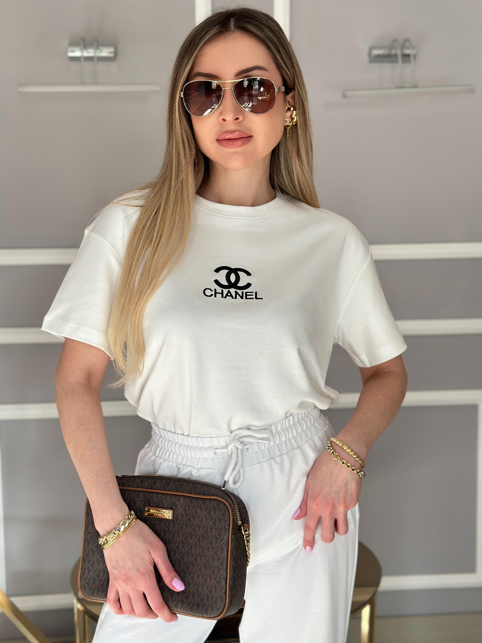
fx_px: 891
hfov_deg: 30.3
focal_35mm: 48
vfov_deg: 39.7
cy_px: 322
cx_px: 241
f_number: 1.78
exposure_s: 1/138
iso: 125
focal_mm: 6.86
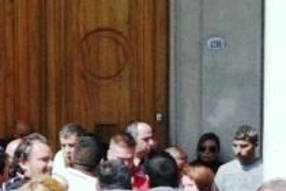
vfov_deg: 18.8
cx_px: 14
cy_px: 175
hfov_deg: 27.2
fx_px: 564
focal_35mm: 71
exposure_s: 1/947
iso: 80
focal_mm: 3.85
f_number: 2.4
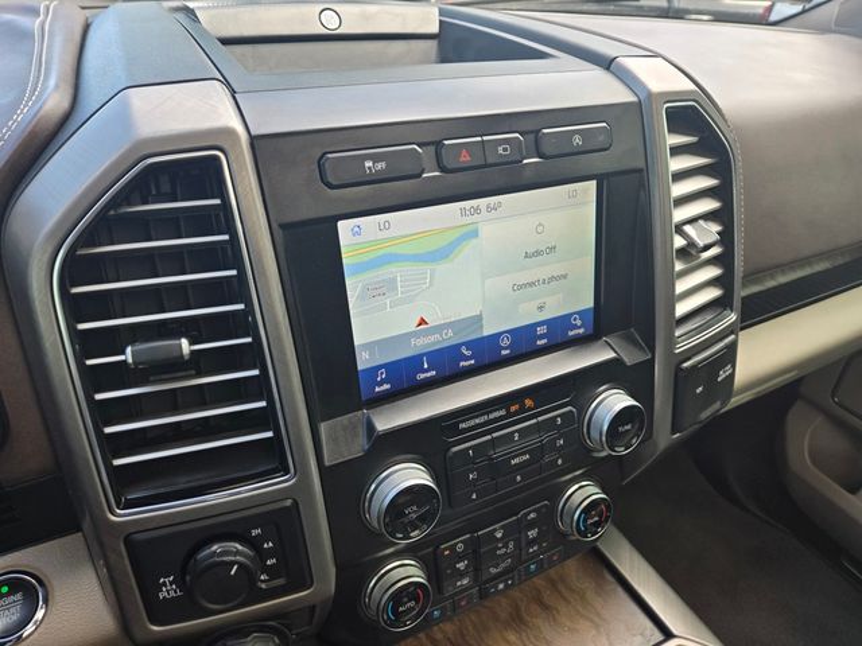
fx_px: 573
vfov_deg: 58.9
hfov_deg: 73.9
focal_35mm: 23
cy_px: 323
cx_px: 431
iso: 50
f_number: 1.8
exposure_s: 1/180
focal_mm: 5.4
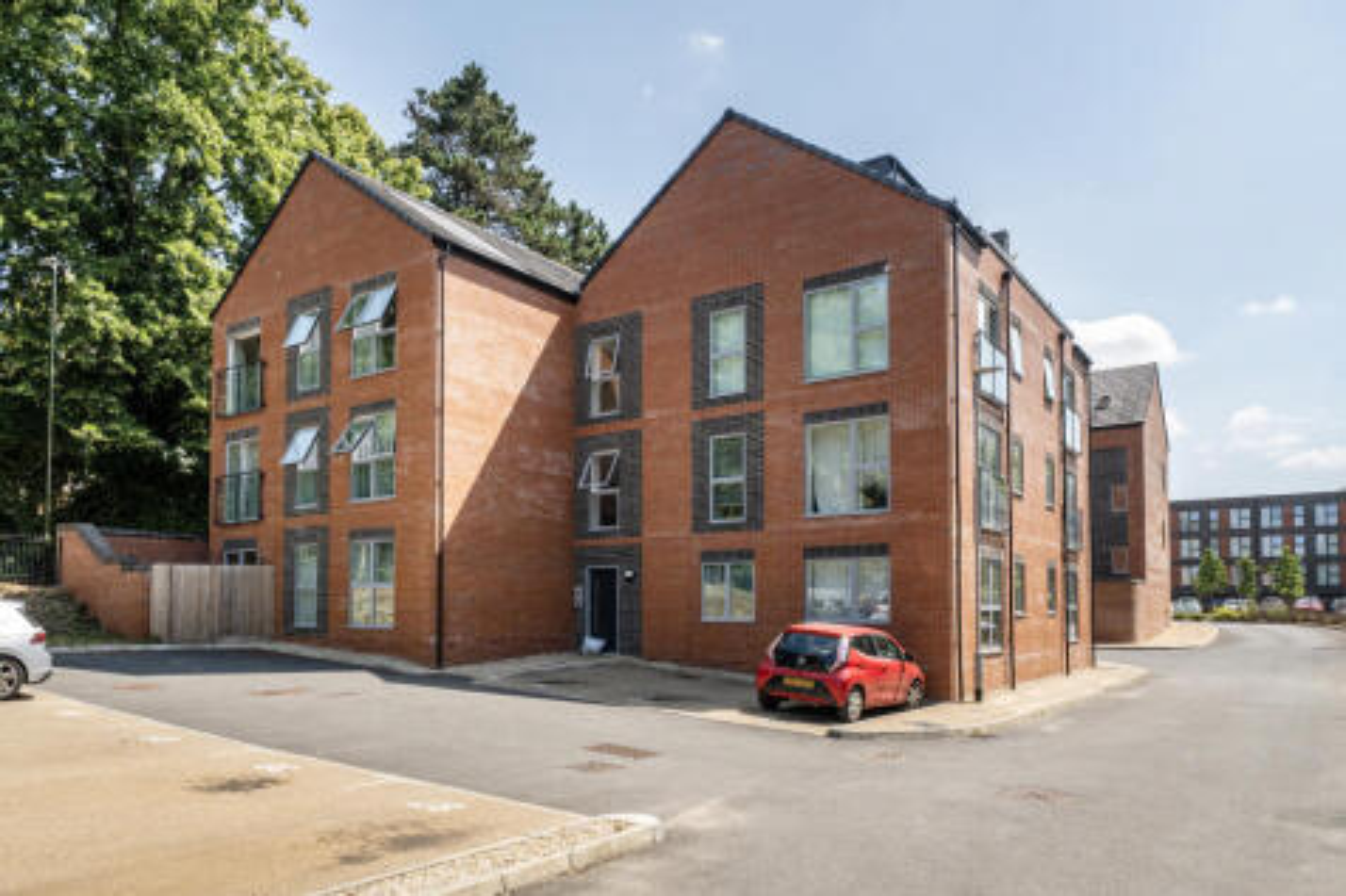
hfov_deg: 78.6
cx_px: 673
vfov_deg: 57.2
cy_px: 448
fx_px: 822
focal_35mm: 22
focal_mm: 15
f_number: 8
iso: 400
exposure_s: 1/1000
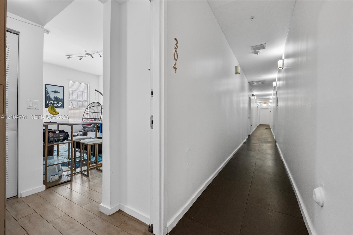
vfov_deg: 77.3
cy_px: 118
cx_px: 176
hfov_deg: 100.4
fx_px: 147
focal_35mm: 15
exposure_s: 1/15
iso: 640
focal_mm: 10
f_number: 6.3
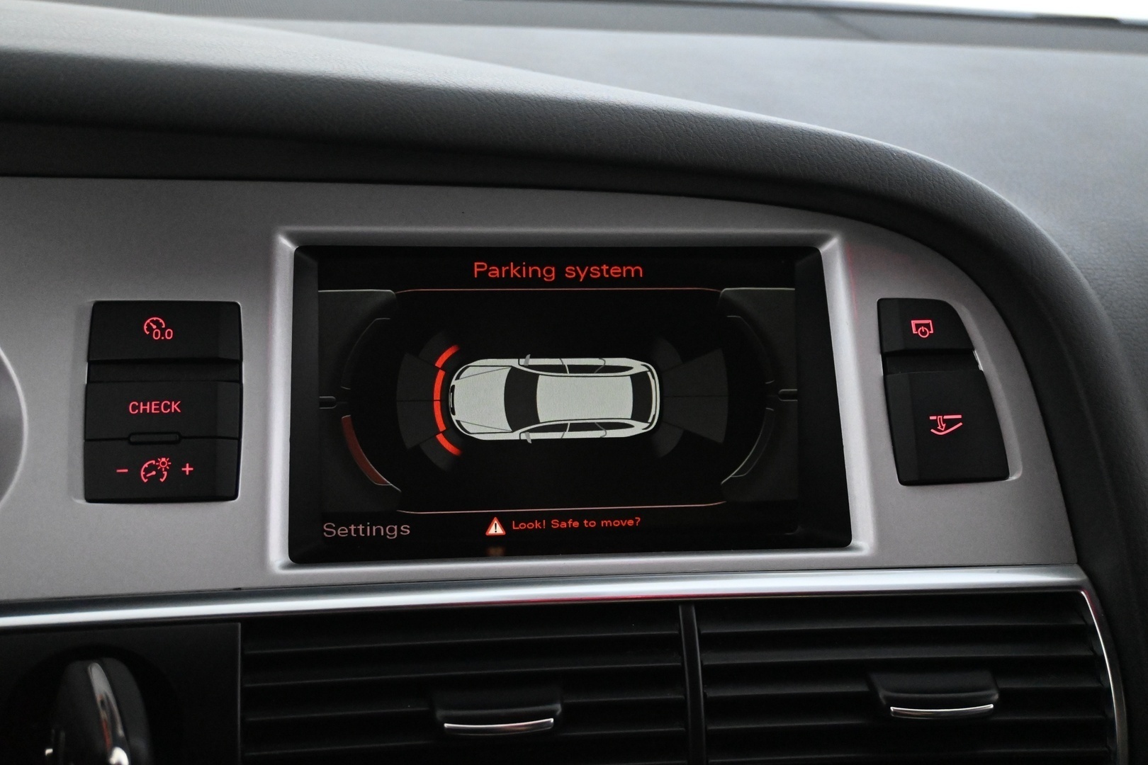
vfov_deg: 34.2
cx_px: 574
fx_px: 1244
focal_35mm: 39
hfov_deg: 49.6
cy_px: 382
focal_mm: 26
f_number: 4.5
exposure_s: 1/40
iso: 7200
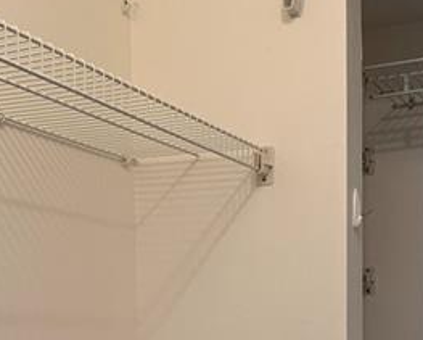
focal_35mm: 74
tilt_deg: -2.3
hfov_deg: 25.7
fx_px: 927
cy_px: 395
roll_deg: +1.3
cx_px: 198
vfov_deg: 19.6
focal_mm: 4.25
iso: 80
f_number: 1.8
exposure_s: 1/60
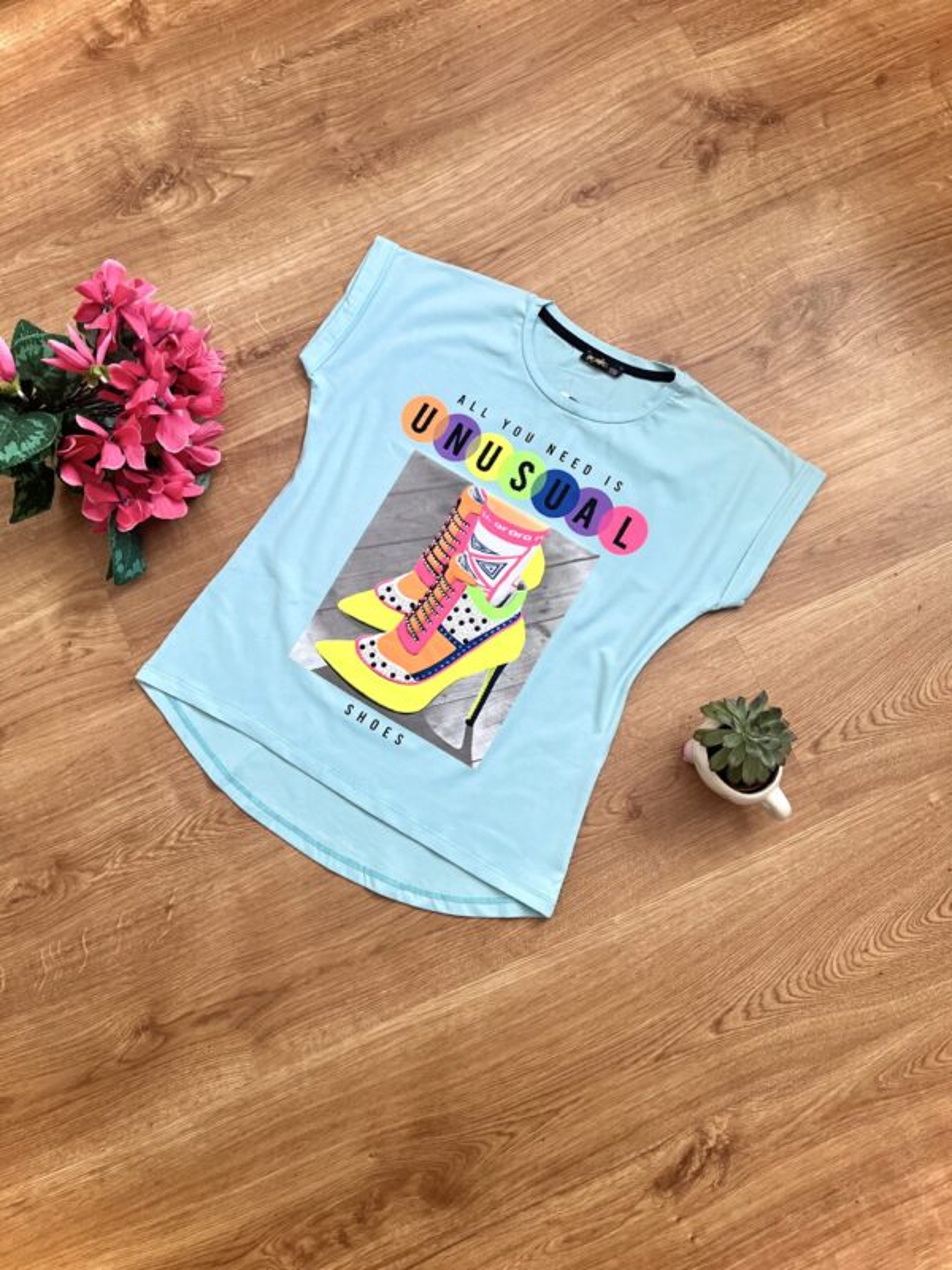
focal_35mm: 26
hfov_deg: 53.1
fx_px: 953
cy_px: 635
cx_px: 476
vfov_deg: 67.3
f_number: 1.6
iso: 125
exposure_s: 1/113
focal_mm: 5.1
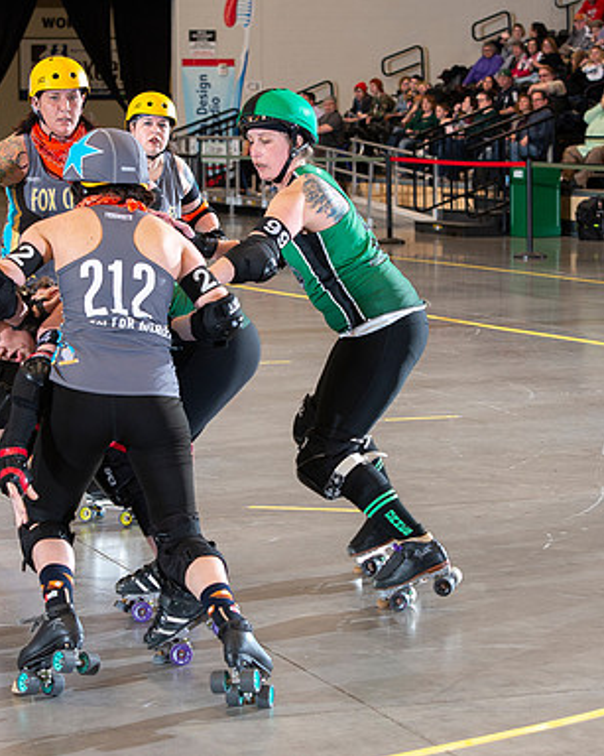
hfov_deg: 12.6
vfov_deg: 15.8
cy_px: 379
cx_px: 230
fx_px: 2727
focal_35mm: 122
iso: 640
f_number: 5.6
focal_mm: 86
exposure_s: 1/160
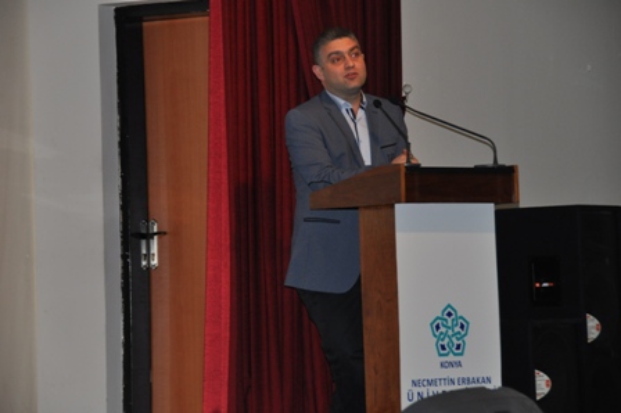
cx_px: 310
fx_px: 2456
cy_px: 206
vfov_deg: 9.6
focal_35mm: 142
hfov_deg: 14.4
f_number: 5.3
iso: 800
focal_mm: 95
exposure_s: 1/60
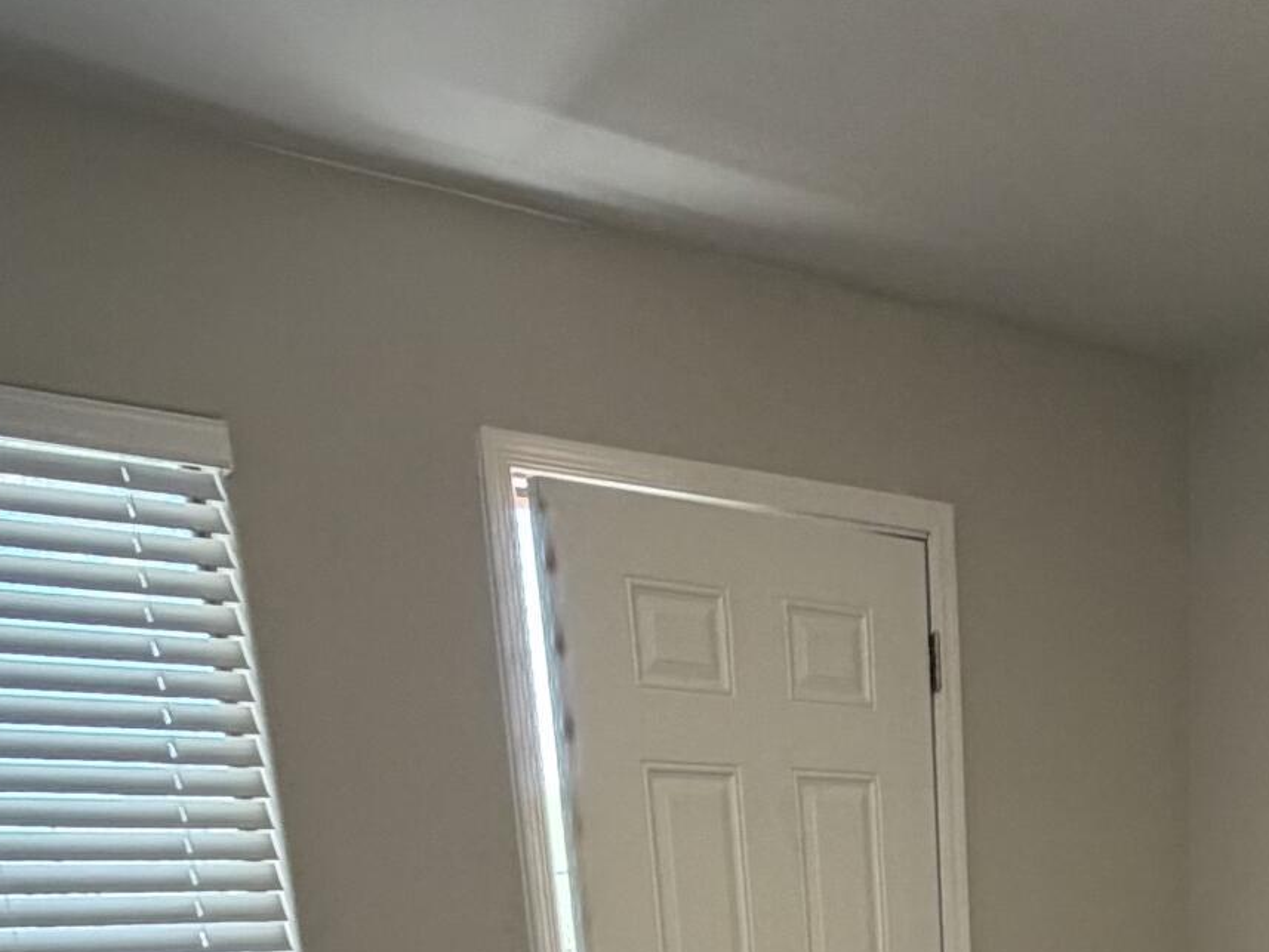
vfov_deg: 21.8
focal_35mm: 49
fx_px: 1797
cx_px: 942
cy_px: 1608
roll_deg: +3.3
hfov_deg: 38.0
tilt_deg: -19.0
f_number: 2.2
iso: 200
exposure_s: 1/60
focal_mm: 2.22
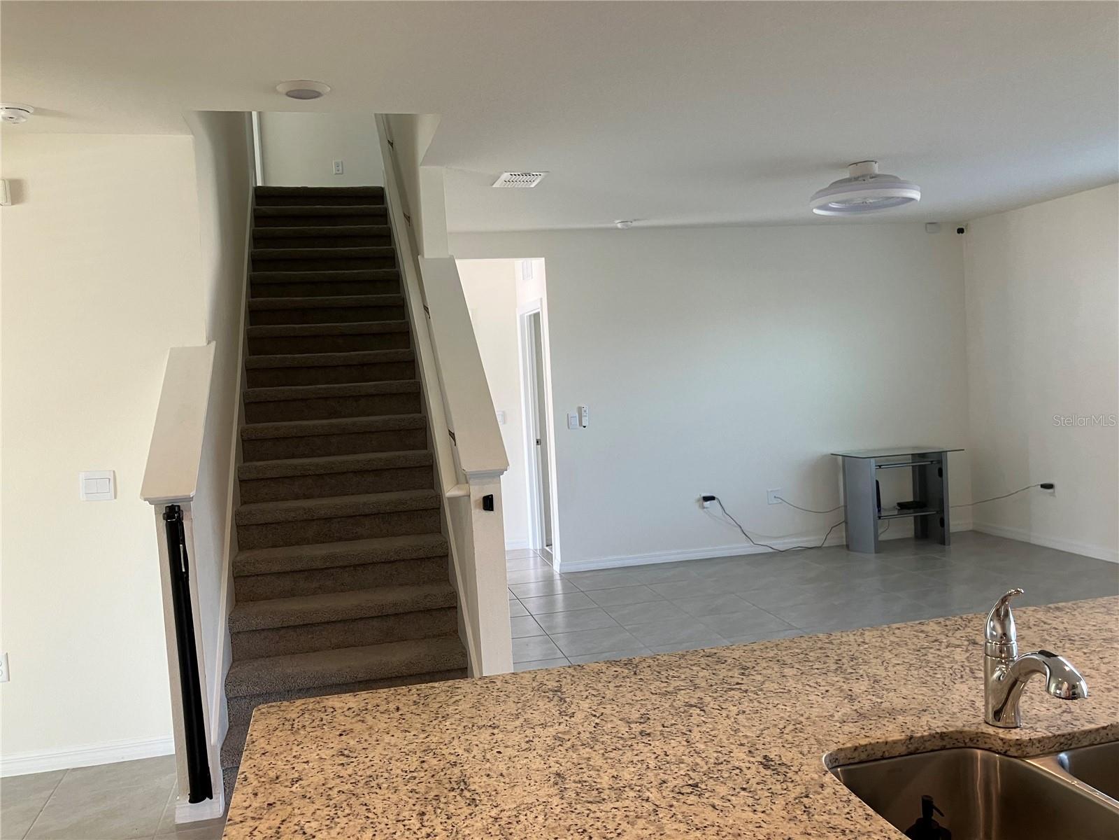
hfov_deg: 63.4
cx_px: 560
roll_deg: +4.1
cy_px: 420
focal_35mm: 28
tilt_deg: -2.7
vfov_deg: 49.7
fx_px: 905
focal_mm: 3.99
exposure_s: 1/60
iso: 64
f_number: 1.8
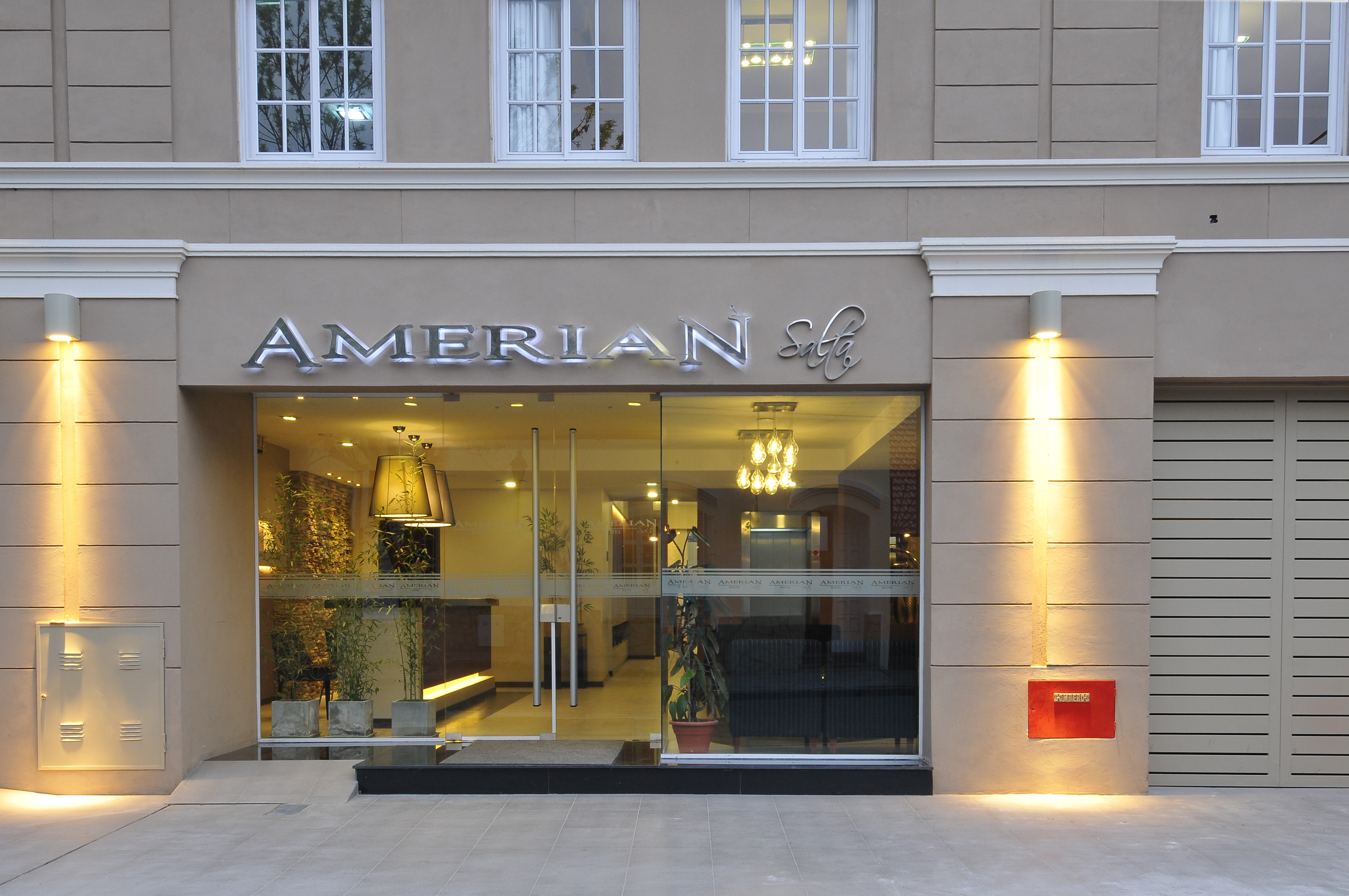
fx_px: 1347
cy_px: 448
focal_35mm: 36
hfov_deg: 53.2
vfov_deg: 36.8
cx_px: 674
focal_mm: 24
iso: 400
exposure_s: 1/4
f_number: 10
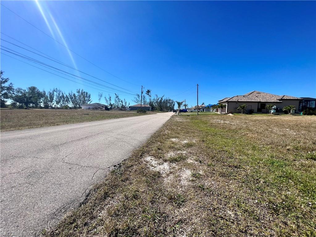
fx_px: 119
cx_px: 158
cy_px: 118
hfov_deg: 106.2
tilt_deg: -2.6
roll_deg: -1.2
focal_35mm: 13
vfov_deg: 89.9
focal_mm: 1.57
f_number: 1.8
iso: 32
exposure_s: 1/2370
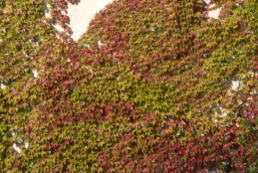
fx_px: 3198
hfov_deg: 4.6
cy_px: -28
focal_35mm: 446
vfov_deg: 3.1
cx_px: 82
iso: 200
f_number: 8
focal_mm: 85
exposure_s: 1/1000
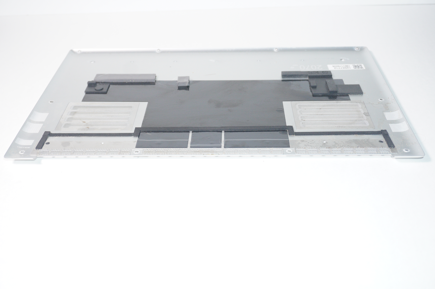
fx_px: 525
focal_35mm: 44
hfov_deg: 45.0
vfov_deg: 30.8
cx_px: 218
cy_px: 144
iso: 640
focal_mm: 29
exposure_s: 1/160
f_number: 5
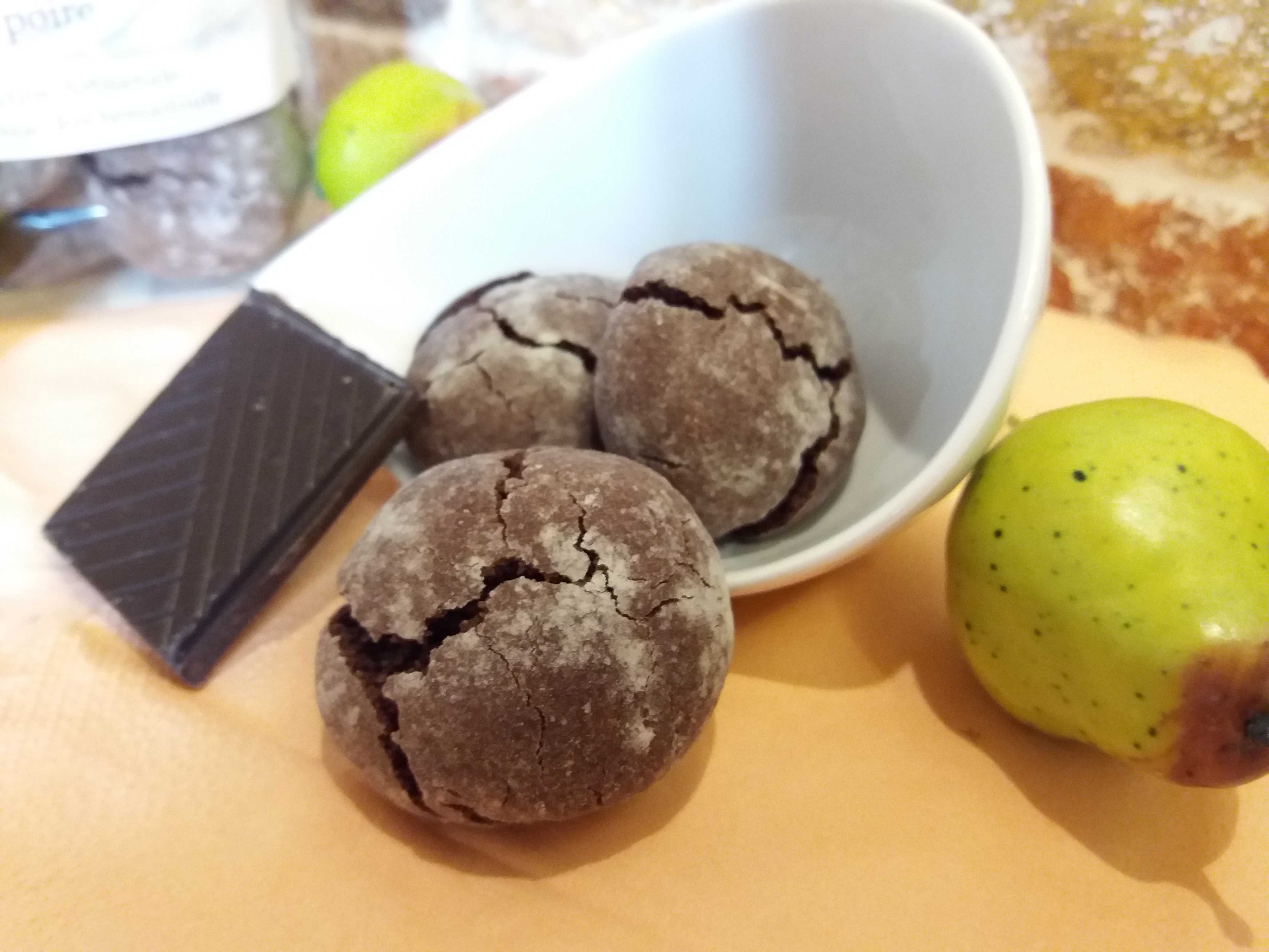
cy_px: 476
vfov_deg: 49.7
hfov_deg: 63.4
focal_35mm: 28
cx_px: 634
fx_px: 1026
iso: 320
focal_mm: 3.7
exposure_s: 1/17
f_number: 1.9
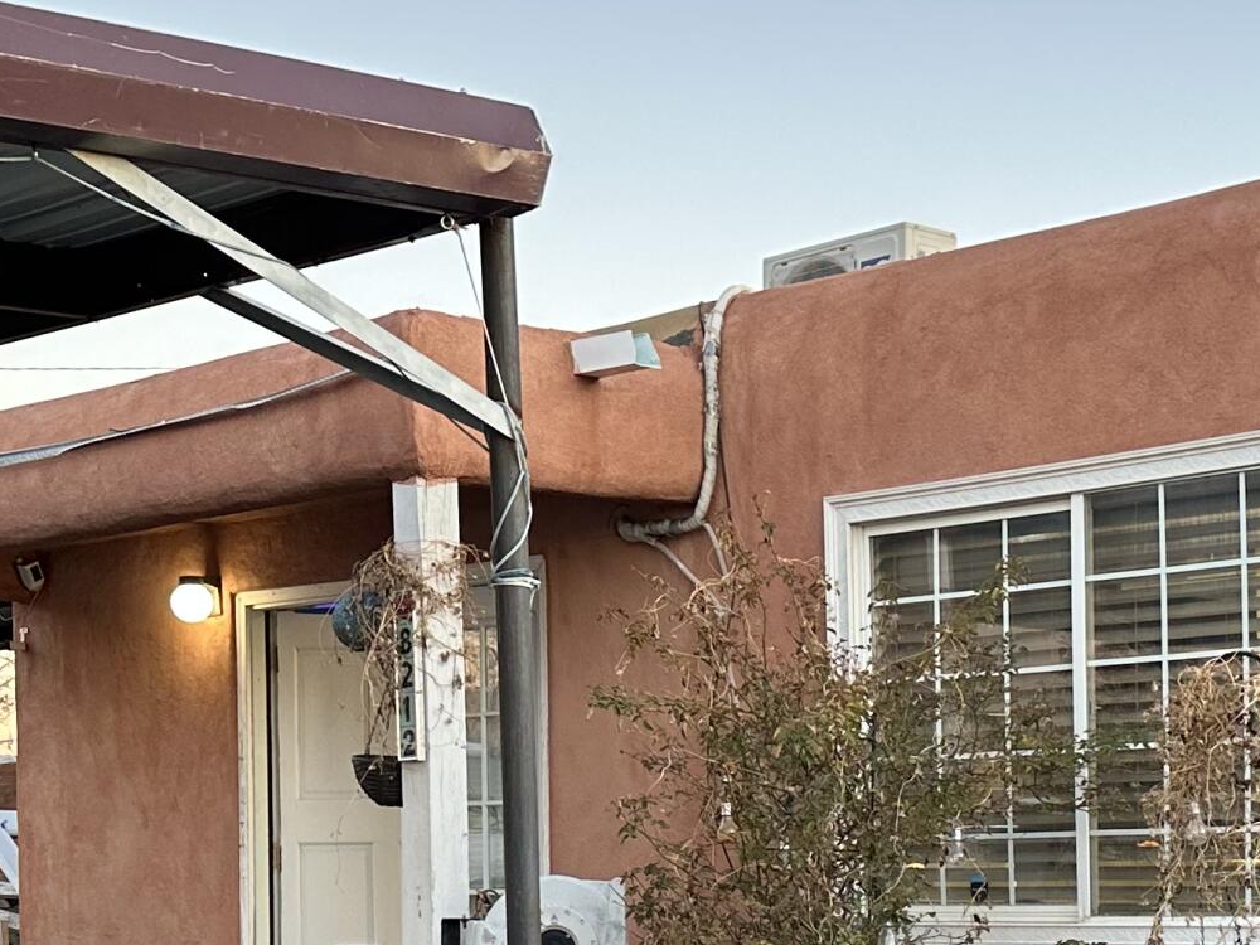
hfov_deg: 26.8
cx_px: 877
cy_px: 902
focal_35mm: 72
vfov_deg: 19.9
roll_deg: -0.4
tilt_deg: -0.5
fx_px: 2621
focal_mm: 6.86
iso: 160
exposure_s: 1/120
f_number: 1.78
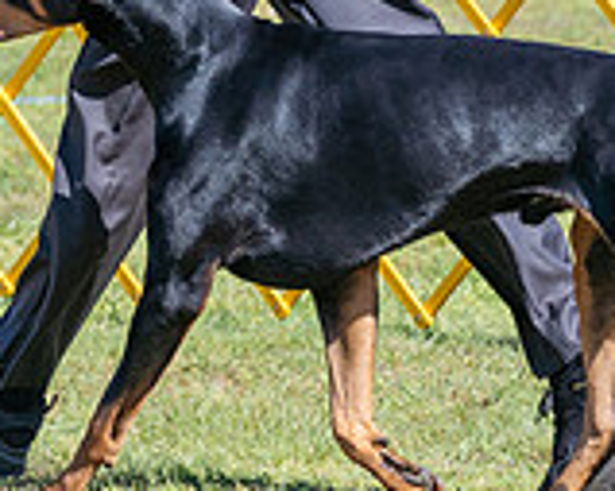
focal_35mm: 753
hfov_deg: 2.6
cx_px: -66
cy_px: -31
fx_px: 13697
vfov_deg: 2.1
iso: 500
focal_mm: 189
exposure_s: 1/1250
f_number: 6.3
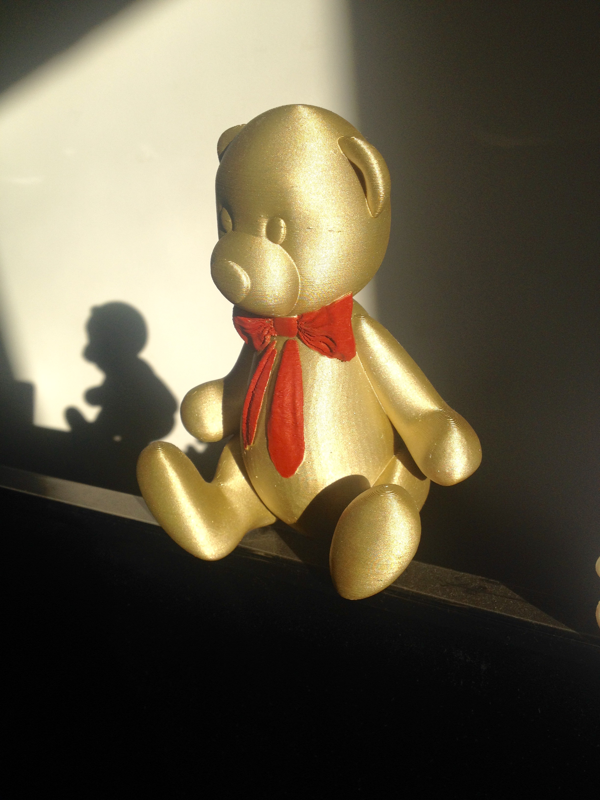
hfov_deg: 40.7
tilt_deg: -15.1
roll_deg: +2.7
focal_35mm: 35
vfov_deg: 52.6
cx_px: 300
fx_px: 809
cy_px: 400
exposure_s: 1/876
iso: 50
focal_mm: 4.28
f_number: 2.4
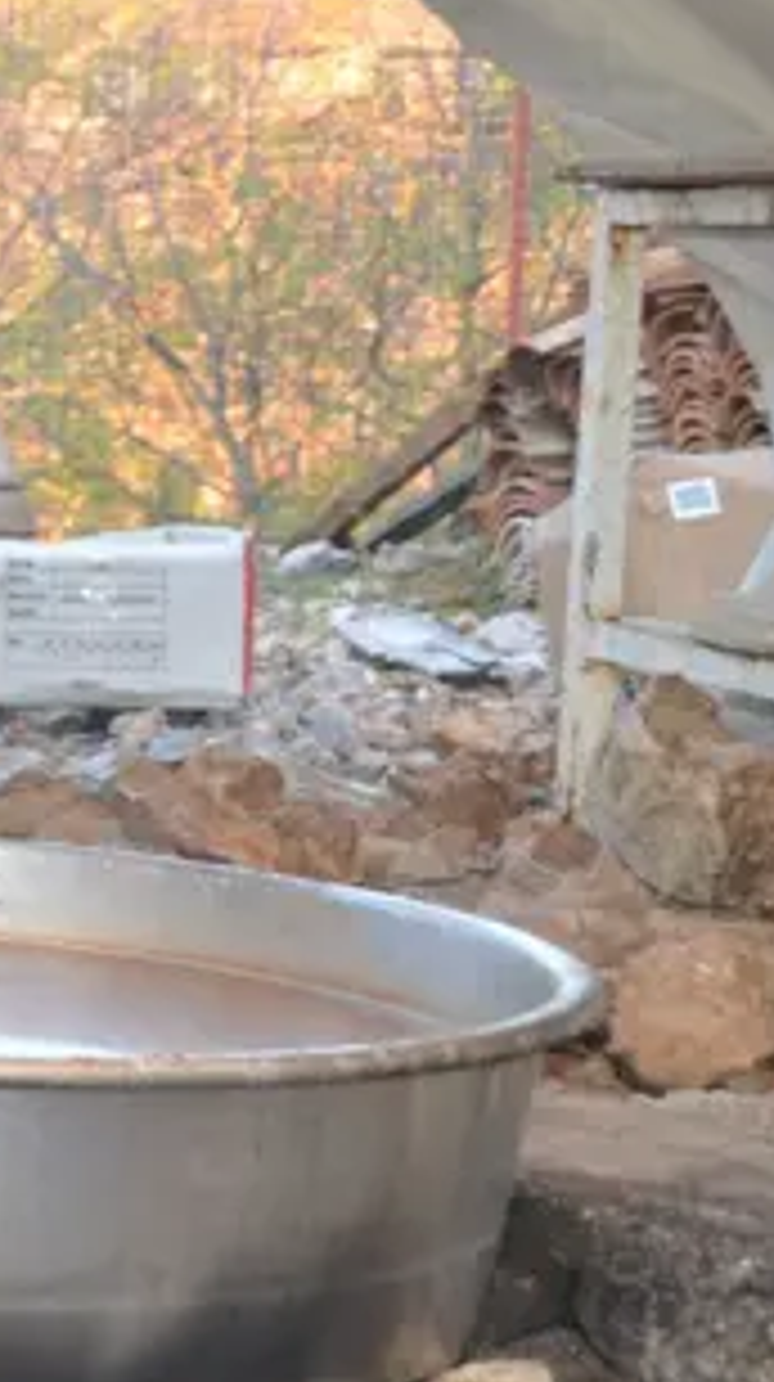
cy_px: 455
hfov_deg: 10.3
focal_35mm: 99
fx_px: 3623
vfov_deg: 21.5
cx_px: -1161
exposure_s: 1/80
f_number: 3.5
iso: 400
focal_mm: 22
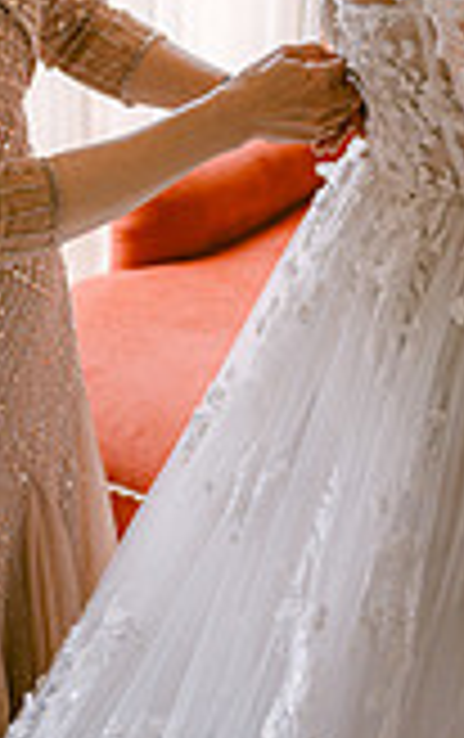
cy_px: 45
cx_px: 182
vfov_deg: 25.4
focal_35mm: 78
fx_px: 1573
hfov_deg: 16.8
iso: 400
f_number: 2.8
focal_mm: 28
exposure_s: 1/200
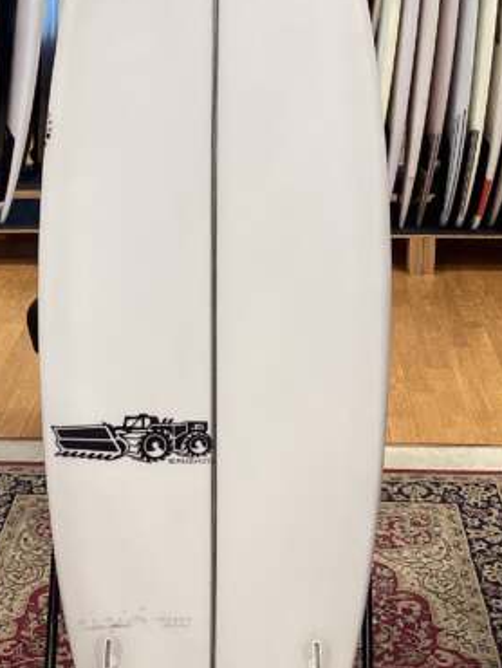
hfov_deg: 22.0
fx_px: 1294
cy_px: 249
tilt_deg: -18.6
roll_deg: +0.2
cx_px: 258
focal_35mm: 67
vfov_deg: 28.8
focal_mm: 3.3
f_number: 2.4
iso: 64
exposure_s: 1/50
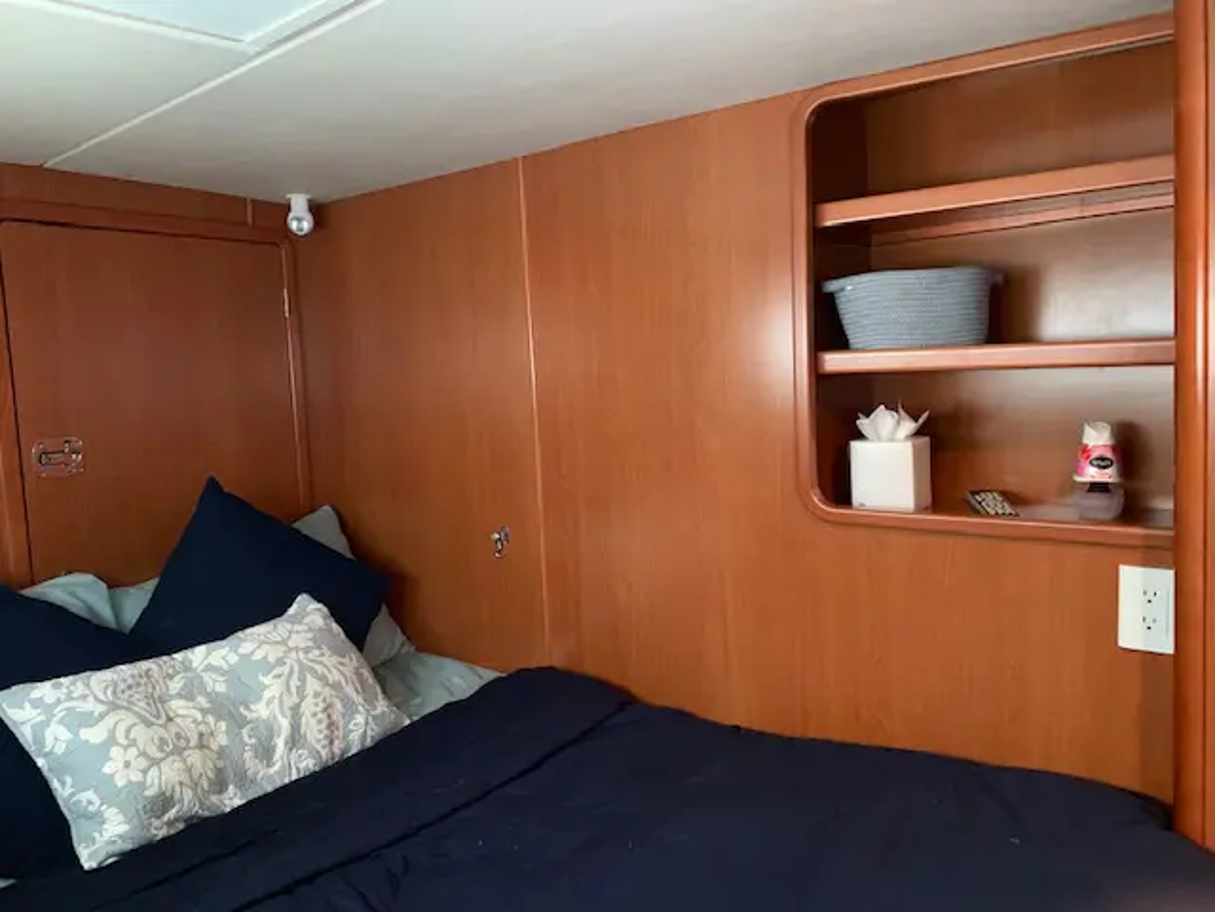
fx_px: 913
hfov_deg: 67.3
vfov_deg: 53.1
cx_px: 608
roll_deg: +2.5
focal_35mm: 26
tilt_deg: -4.8
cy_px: 456
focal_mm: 4.25
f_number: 1.8
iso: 800
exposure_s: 1/30
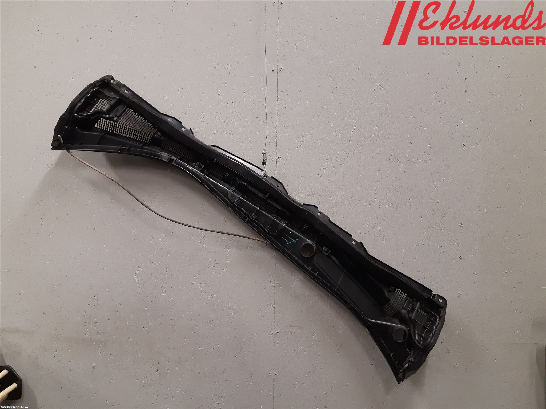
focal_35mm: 26
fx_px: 410
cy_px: 204
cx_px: 273
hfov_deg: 67.3
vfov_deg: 53.1
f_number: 1.7
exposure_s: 1/50
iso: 160
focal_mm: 3.93
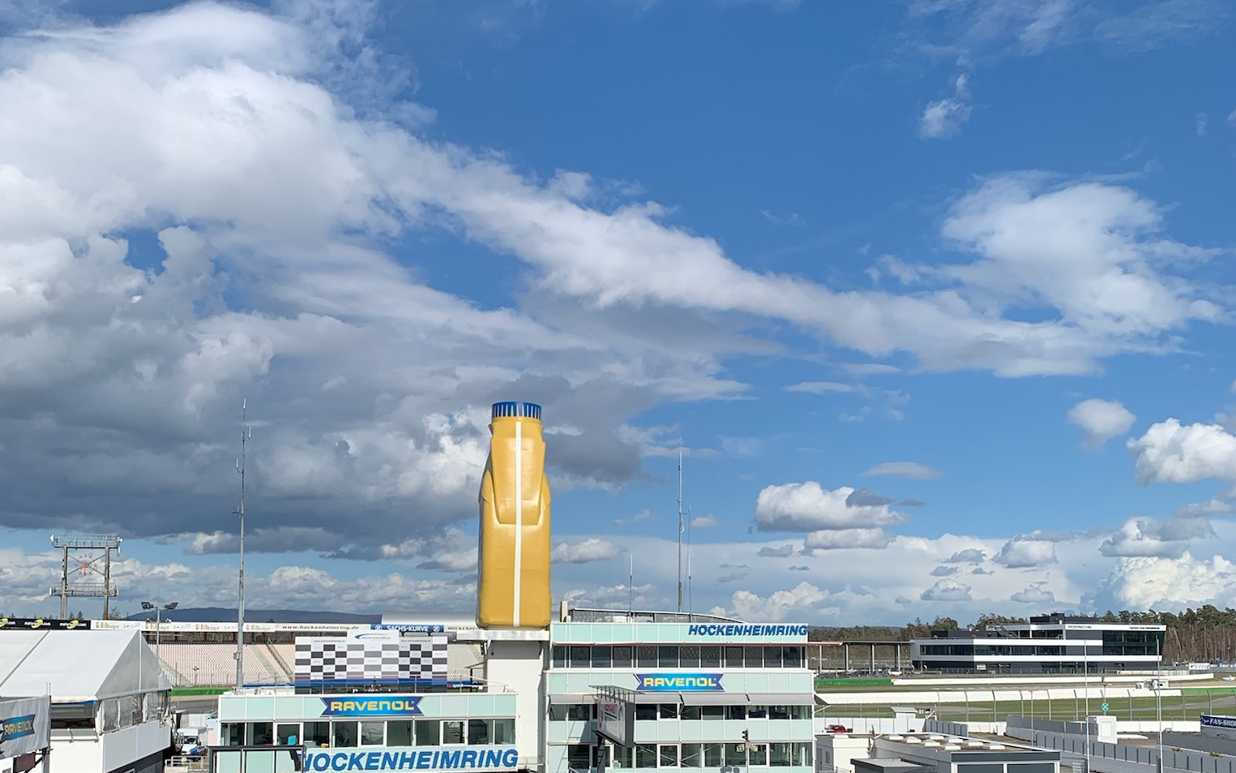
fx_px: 1246
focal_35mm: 37
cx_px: 617
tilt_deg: +2.8
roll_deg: +0.5
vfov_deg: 33.7
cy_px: 584
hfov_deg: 52.8
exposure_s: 1/4098
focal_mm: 4.25
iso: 25
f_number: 1.8
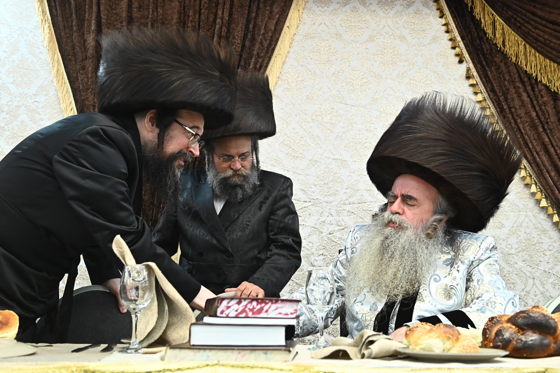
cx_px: 280
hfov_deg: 48.5
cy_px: 186
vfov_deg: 33.4
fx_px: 622
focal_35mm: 40
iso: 2000
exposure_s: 1/125
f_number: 5.6
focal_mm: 40
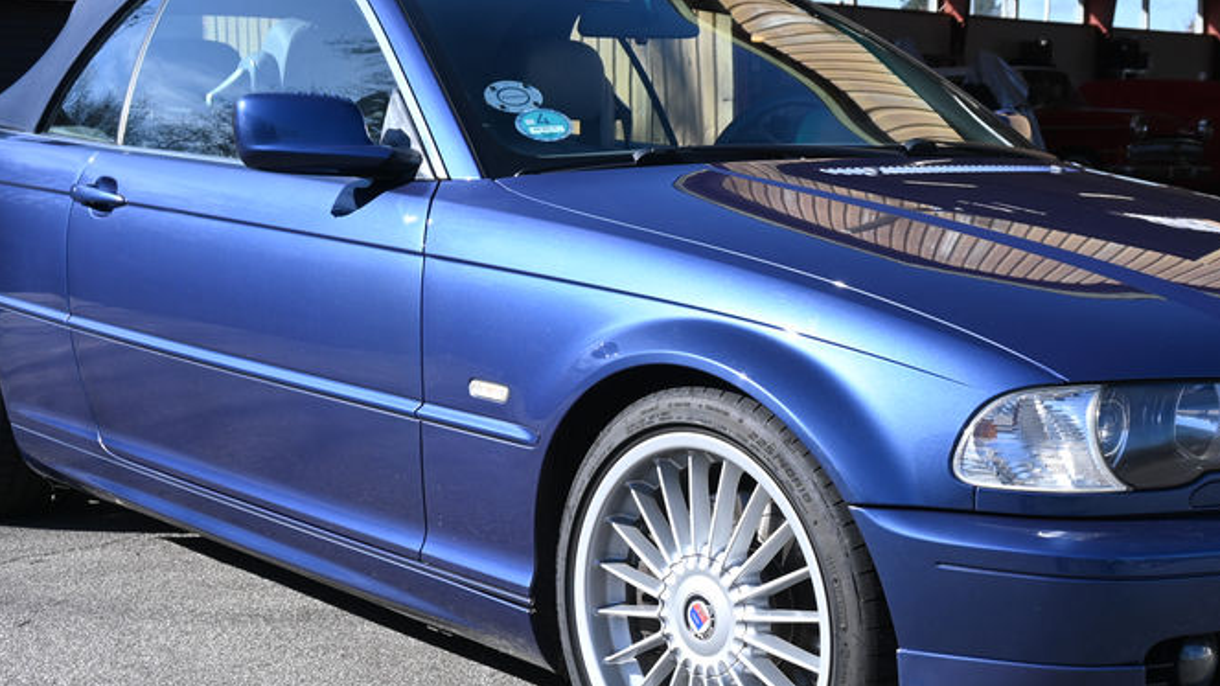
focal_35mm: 56
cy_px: 406
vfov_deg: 21.5
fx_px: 1805
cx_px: 732
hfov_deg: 37.2
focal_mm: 23
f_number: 5.6
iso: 100
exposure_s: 1/250
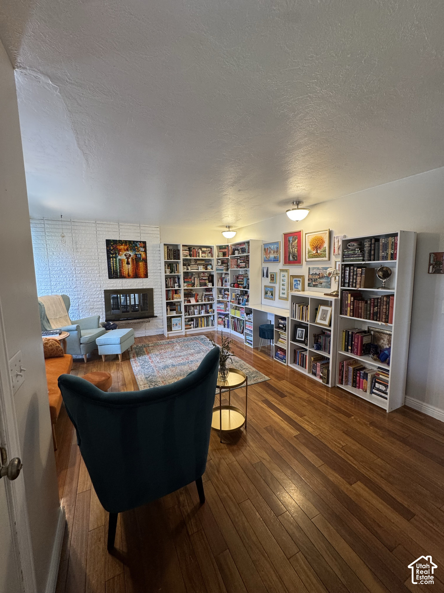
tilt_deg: -4.9
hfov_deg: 85.7
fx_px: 239
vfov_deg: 102.1
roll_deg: +0.7
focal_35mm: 14
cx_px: 222
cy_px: 296
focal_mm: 2.22
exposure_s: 1/60
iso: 200
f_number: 2.2
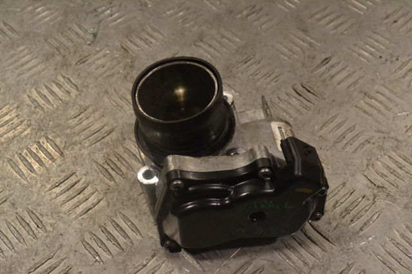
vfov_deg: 25.7
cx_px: 206
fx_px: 600
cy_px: 137
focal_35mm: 52
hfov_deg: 37.9
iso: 3200
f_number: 11
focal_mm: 35
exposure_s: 1/500
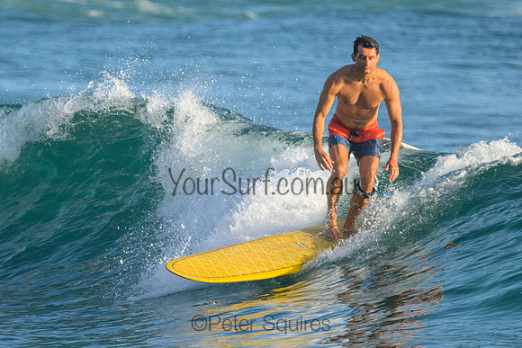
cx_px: 211
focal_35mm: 1076
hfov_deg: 1.9
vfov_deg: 1.3
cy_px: 188
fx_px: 15600
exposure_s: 1/2000
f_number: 11
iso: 2800
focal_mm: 800
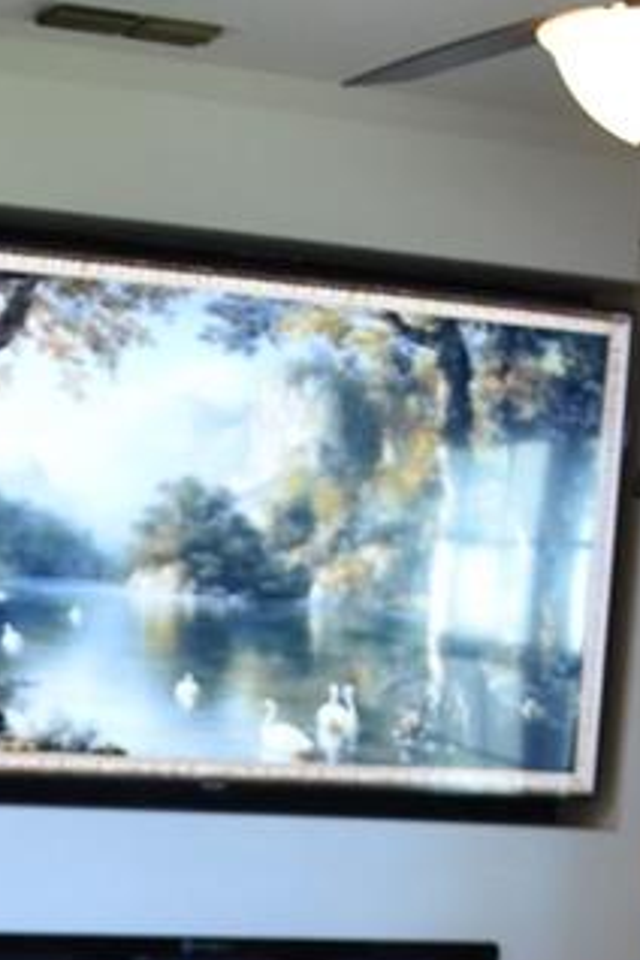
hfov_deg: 13.4
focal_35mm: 102
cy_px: 1274
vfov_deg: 18.5
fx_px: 2720
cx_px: 240
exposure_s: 1/60
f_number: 4
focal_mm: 18
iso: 800
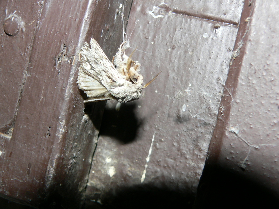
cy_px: 104
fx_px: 427
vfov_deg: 27.5
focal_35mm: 53
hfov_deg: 36.2
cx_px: 140
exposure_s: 1/60
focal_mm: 8.8
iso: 100
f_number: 4
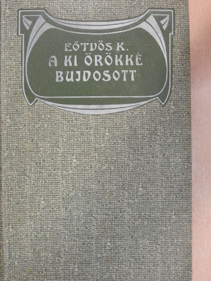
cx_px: 106
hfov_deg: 22.6
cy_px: 140
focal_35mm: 65
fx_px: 528
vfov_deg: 29.8
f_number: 4.2
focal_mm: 11.6
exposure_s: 1/8
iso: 500
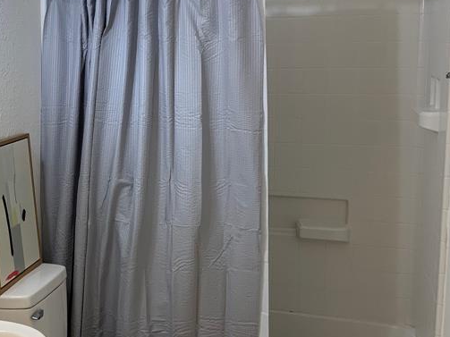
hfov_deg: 31.3
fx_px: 767
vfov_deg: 24.8
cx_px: 52
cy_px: 143
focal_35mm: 59
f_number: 1.8
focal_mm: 3
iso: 40
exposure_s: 1/60
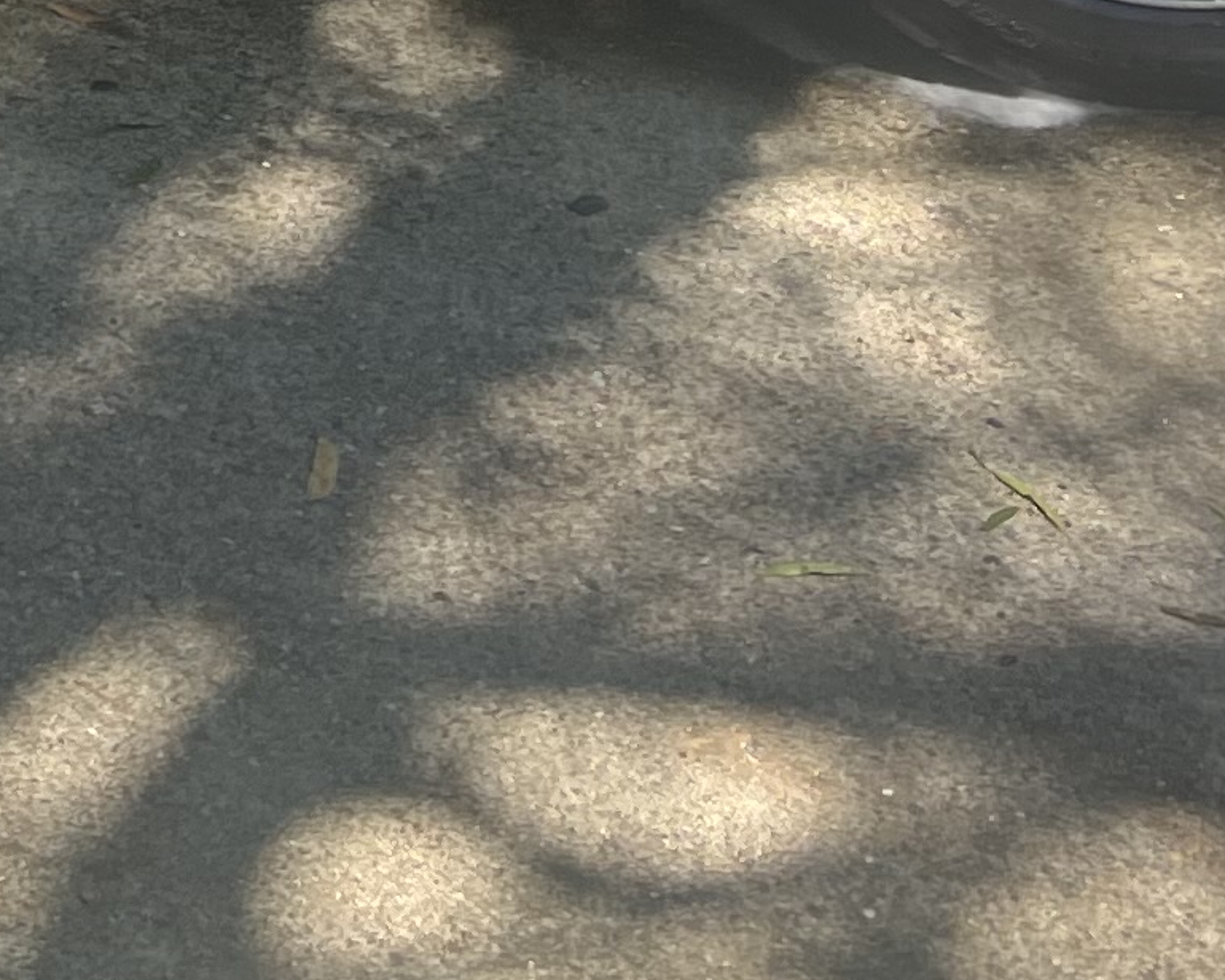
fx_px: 4821
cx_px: -276
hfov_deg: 14.0
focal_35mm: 133
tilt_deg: -9.6
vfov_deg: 10.3
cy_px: -1252
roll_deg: +1.8
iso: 40
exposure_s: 1/214
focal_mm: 5.7
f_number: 1.5
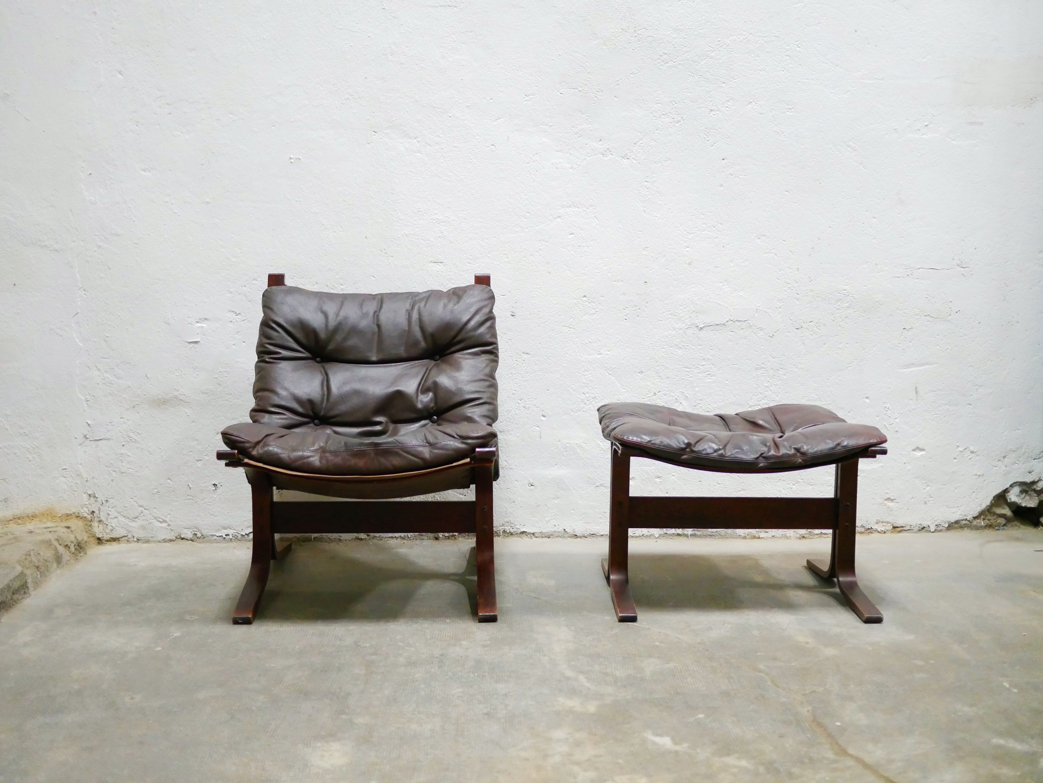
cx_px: 522
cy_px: 392
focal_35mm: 40
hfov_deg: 46.8
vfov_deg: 36.0
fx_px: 1206
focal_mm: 20
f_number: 1.7
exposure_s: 1/60
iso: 2500
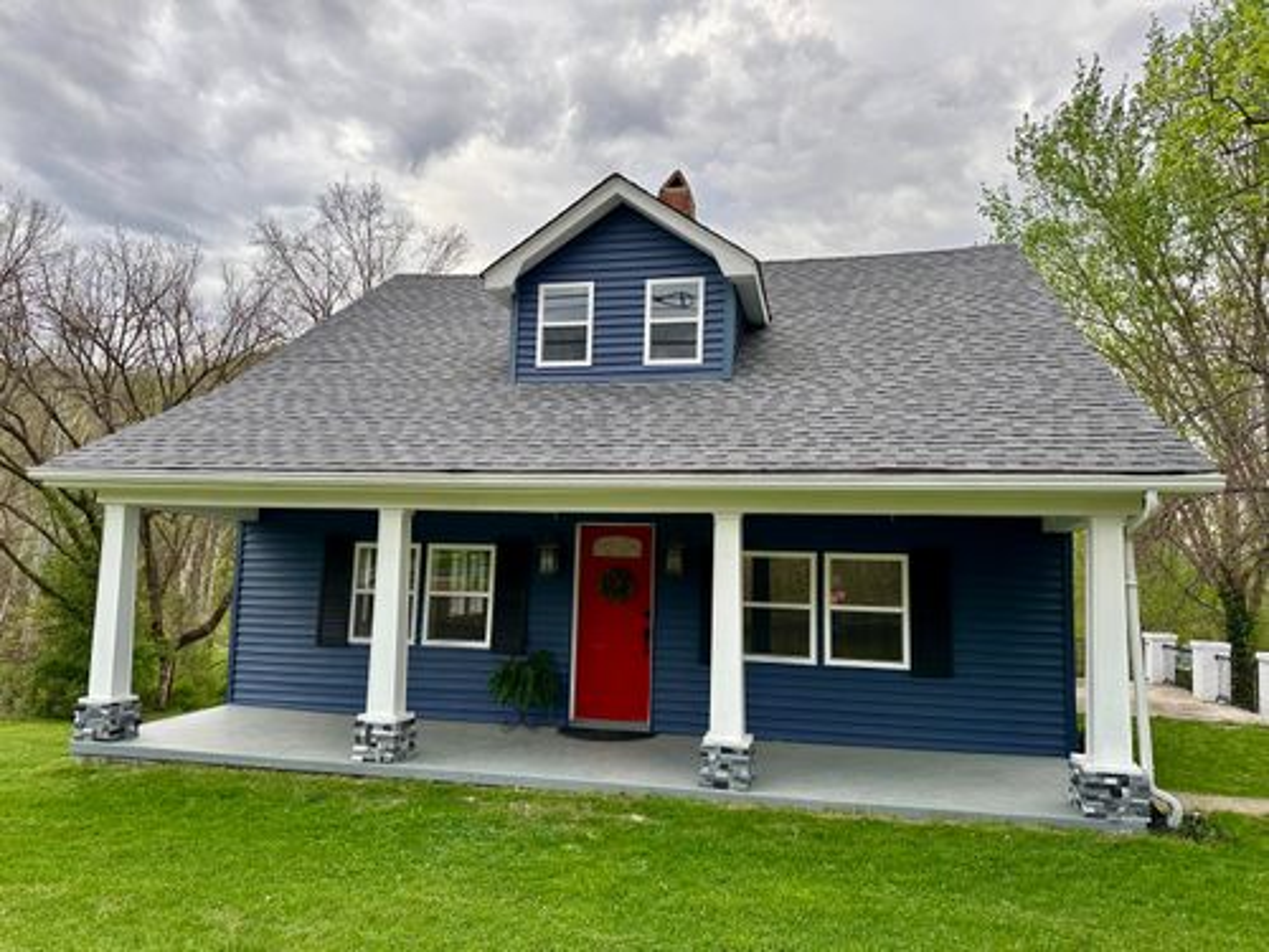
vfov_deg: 56.8
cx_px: 634
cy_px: 476
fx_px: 880
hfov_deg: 71.6
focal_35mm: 24
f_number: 1.78
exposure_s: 1/341
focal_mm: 6.86
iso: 80
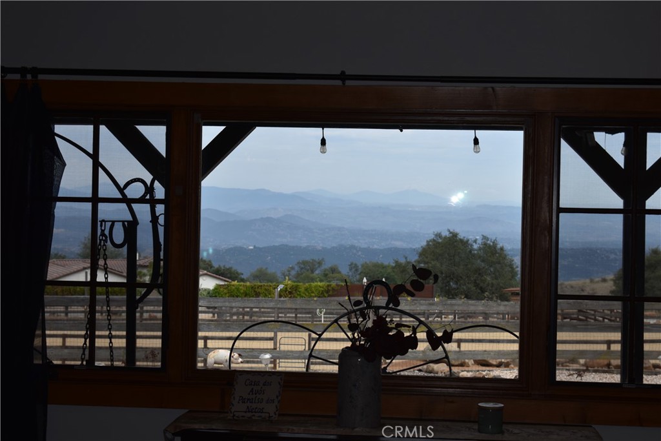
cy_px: 220
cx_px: 330
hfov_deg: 28.1
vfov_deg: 18.9
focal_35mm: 72
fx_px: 1322
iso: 100
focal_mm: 48
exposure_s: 1/200
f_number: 8
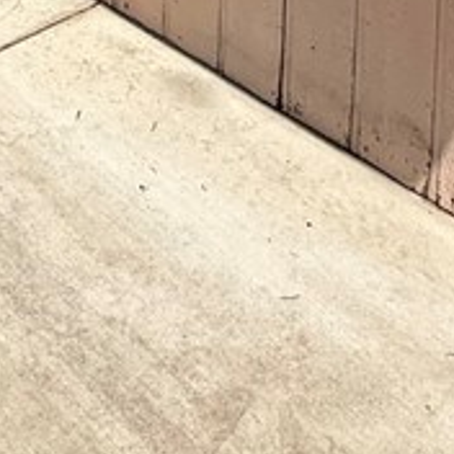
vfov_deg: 17.2
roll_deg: -0.3
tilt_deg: -4.2
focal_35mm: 72
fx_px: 1068
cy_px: -467
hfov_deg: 23.1
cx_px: 15
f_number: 2.2
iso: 50
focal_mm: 2.22
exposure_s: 1/2165
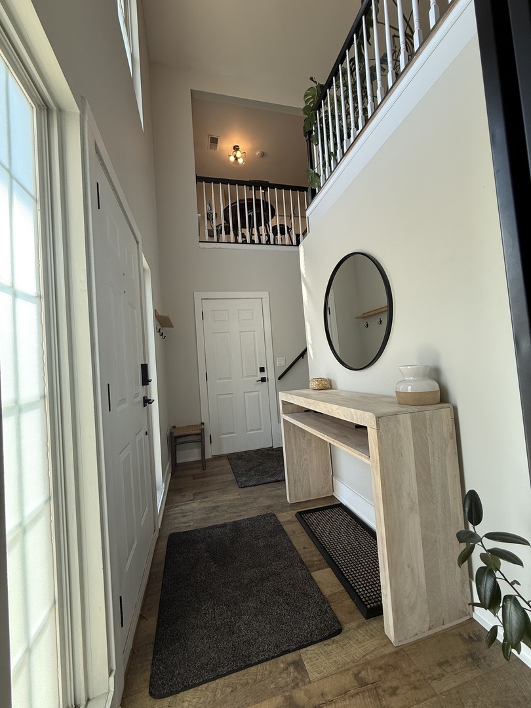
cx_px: 266
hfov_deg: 85.7
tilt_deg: +3.3
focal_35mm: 14
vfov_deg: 102.1
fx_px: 286
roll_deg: +3.6
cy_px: 354
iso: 80
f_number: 2.2
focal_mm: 2.22
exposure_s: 1/120
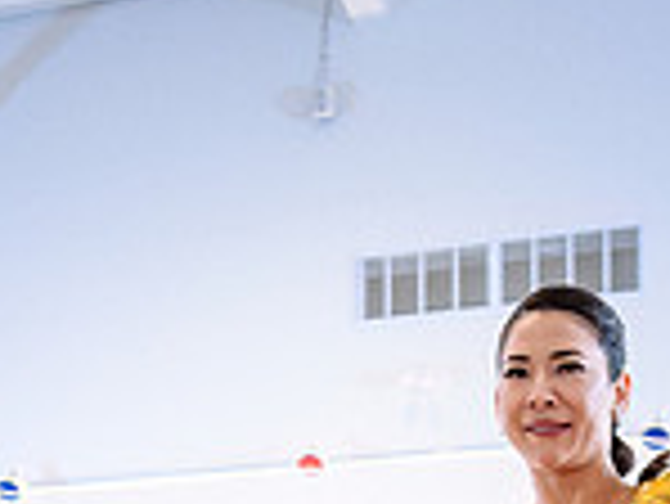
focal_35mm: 92
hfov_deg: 21.2
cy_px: 844
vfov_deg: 14.5
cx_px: 205
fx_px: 1782
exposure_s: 1/250
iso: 1600
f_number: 2.8
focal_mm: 24
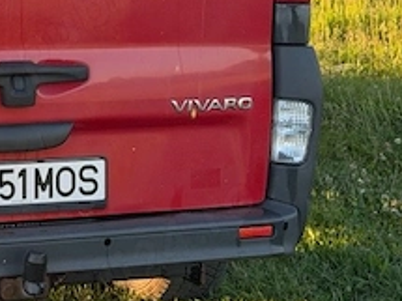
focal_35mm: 134
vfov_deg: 10.9
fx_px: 1555
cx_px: -82
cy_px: -9
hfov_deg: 14.3
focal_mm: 6.76
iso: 100
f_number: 1.78
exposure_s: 1/681
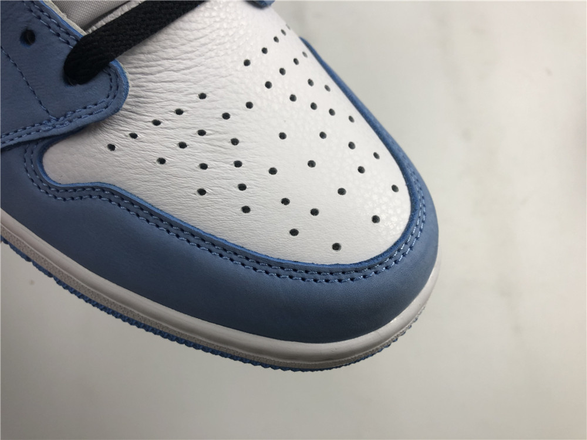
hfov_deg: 63.4
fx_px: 475
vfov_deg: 49.7
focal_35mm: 28
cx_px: 294
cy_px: 220
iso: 25
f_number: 1.8
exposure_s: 1/100
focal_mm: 4
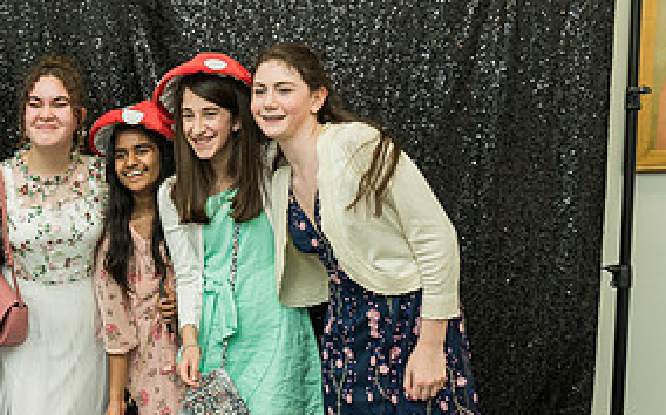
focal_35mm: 50
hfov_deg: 38.8
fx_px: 907
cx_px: 136
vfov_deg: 25.7
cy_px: 257
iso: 1250
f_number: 5
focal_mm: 24
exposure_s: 1/100
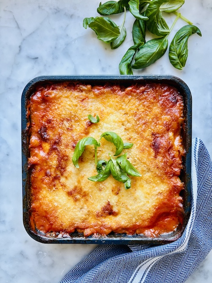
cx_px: 106
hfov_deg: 53.0
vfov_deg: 67.3
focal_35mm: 26
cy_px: 142
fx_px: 212
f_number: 1.6
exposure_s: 1/60
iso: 160
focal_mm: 5.96
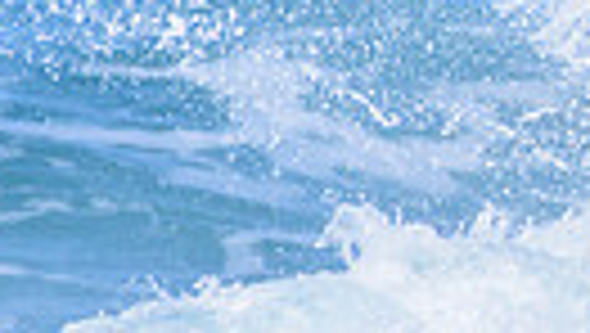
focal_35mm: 3477
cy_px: 245
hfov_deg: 0.6
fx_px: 54451
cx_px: 1207
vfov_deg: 0.4
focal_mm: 500
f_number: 5.6
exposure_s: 1/2000
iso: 280
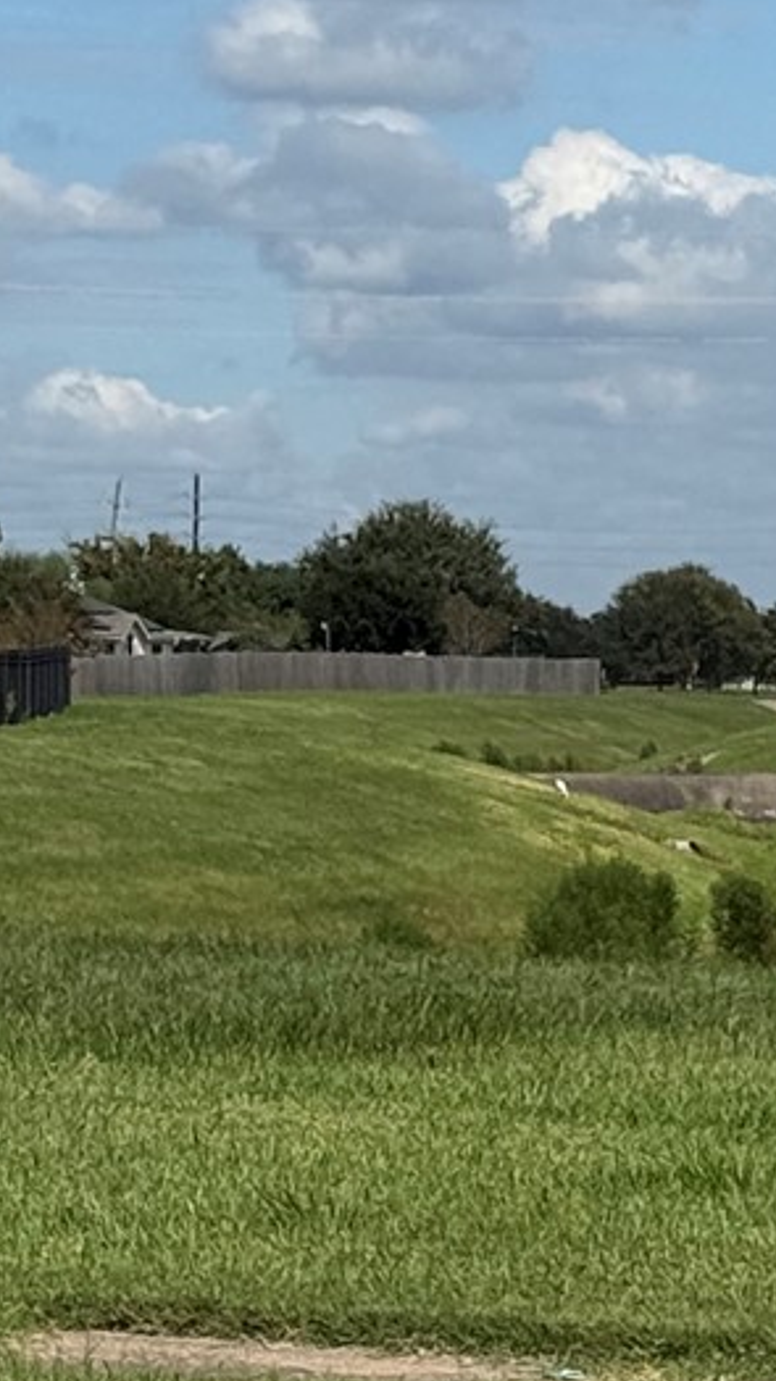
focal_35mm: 204
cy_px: 326
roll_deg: -0.2
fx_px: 7468
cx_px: 642
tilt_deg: +3.4
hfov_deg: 5.9
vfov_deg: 10.5
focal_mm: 6.76
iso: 64
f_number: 1.78
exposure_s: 1/8772
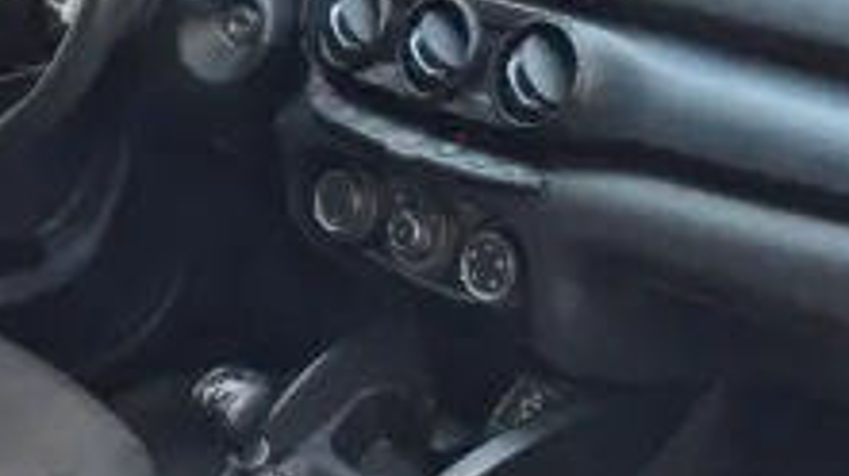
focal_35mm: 68
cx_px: 376
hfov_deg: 31.0
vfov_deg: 17.7
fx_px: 1530
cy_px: 311
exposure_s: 1/180
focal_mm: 5.4
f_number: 1.8
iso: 80
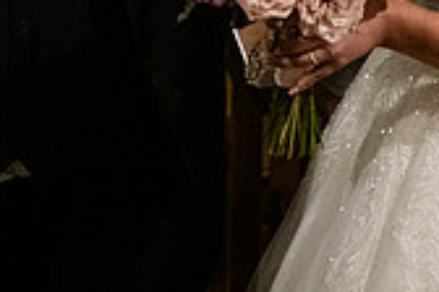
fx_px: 2024
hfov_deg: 12.3
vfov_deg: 8.1
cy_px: -150
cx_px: 324
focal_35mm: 166
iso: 2500
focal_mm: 48
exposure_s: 1/160
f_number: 3.5
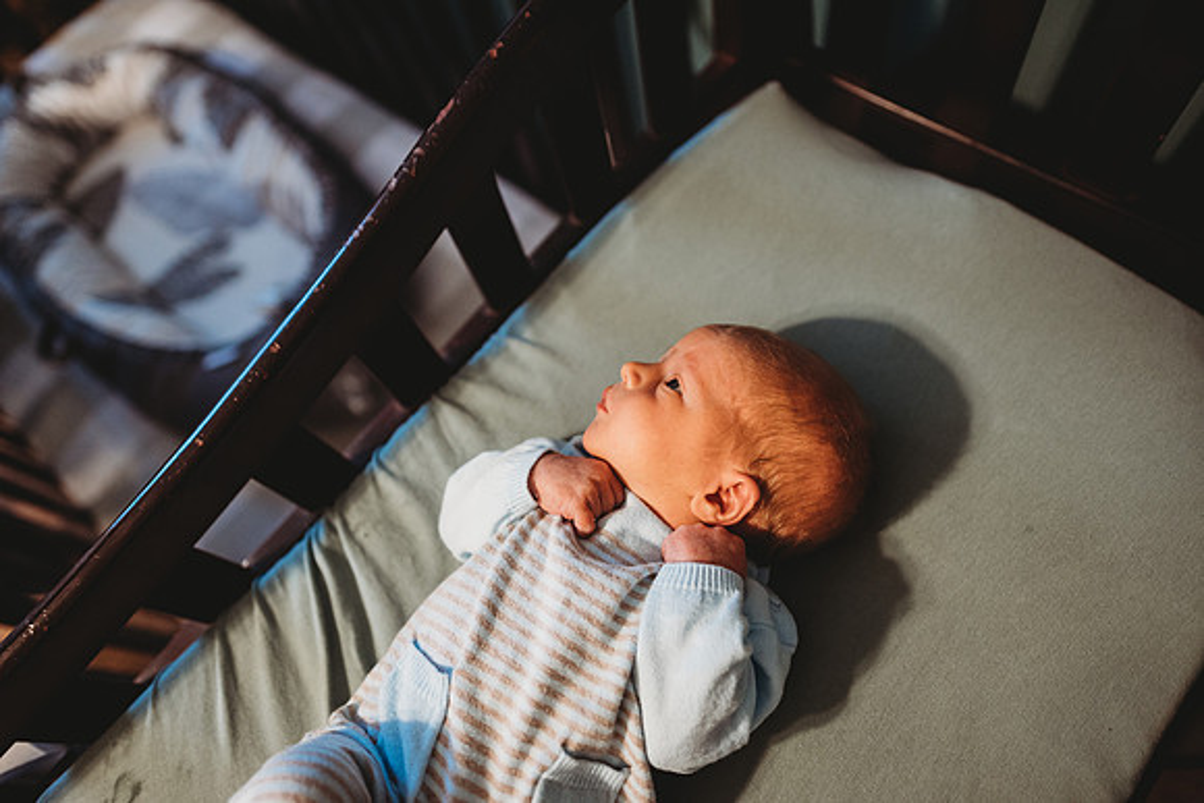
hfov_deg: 73.7
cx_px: 602
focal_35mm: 24
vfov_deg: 53.2
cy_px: 402
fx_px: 803
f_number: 2.2
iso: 1250
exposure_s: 1/160
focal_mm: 24
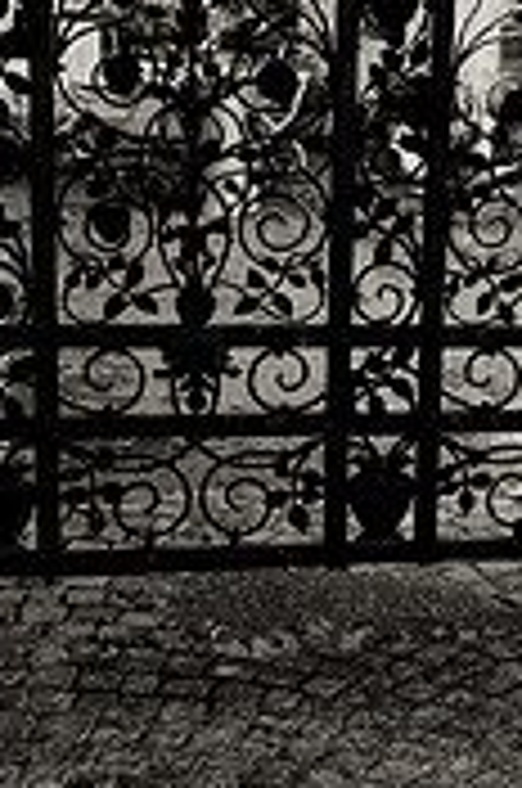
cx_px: 619
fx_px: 1856
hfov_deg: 15.5
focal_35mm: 85
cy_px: 423
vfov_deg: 24.0
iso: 200
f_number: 8
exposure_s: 1/20
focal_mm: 22
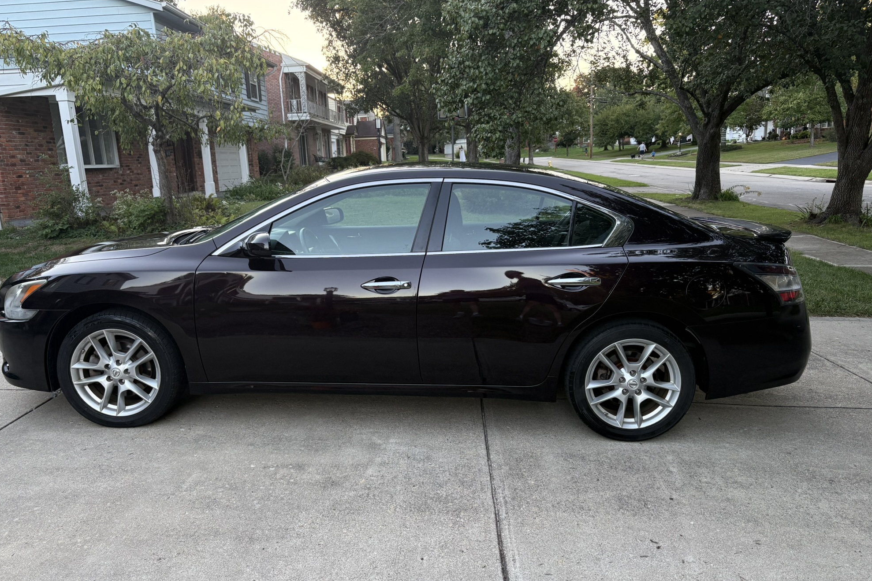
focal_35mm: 28
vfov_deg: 46.4
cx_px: 424
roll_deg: +3.5
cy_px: 302
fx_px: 678
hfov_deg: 65.5
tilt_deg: -11.4
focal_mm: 5.96
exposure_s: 1/136
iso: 125
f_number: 1.6
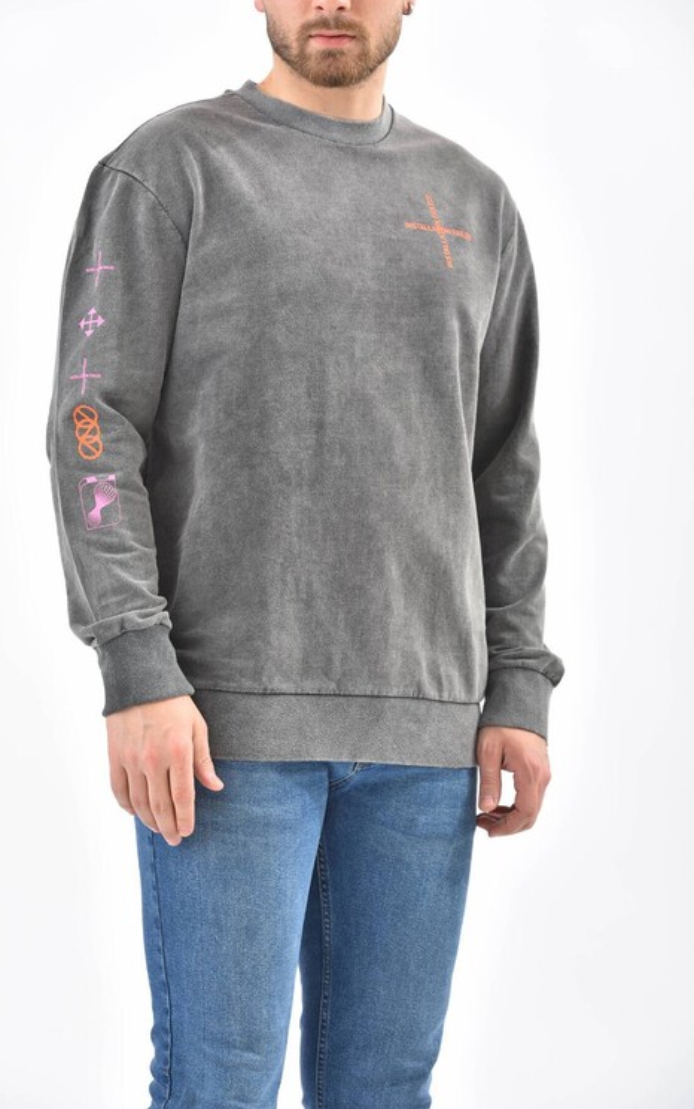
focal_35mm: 119
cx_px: 325
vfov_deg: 17.5
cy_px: 554
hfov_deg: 11.0
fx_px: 3599
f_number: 7.1
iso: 100
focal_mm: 116
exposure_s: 1/160
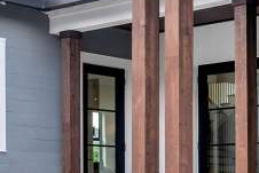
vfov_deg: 12.8
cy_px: 179
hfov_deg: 18.1
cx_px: 330
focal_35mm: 106
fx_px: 763
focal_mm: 30
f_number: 9
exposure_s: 1/125
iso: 100
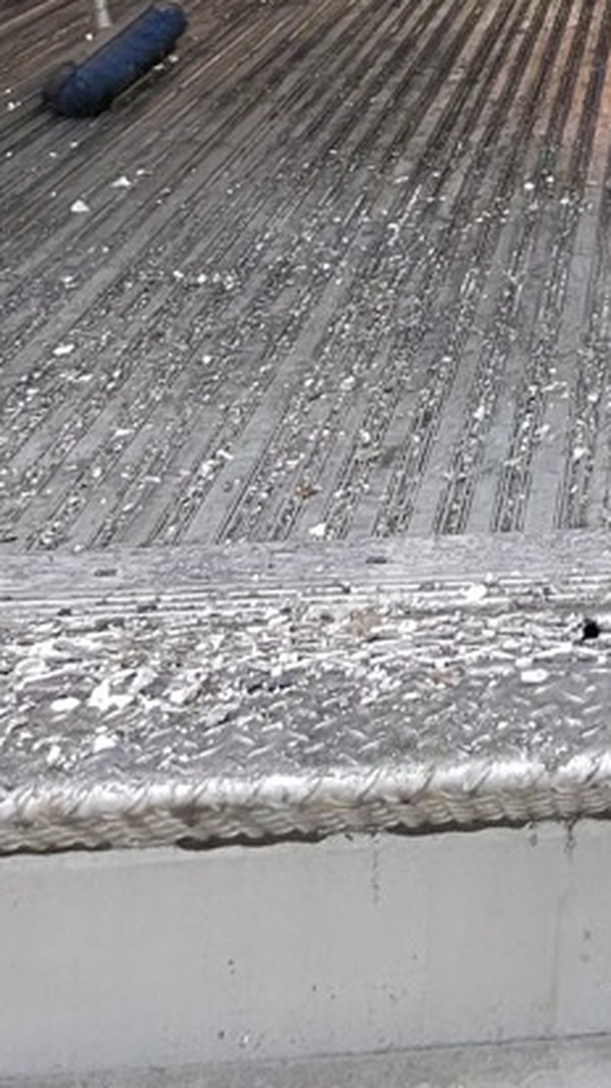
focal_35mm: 48
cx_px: 993
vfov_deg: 32.1
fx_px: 1384
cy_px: -337
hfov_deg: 20.2
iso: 127
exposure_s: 1/250
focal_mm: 2.24
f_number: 2.2
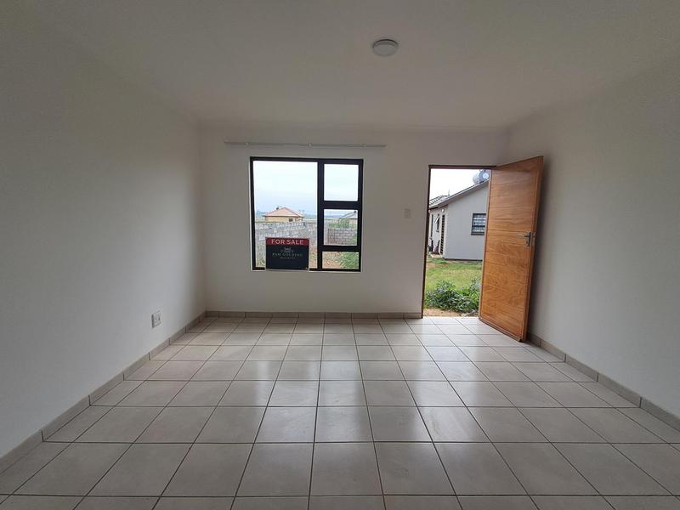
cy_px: 255
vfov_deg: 78.1
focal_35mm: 16
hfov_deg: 94.5
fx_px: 314
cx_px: 340
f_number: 2.2
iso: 40
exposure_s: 1/637
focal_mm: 1.64
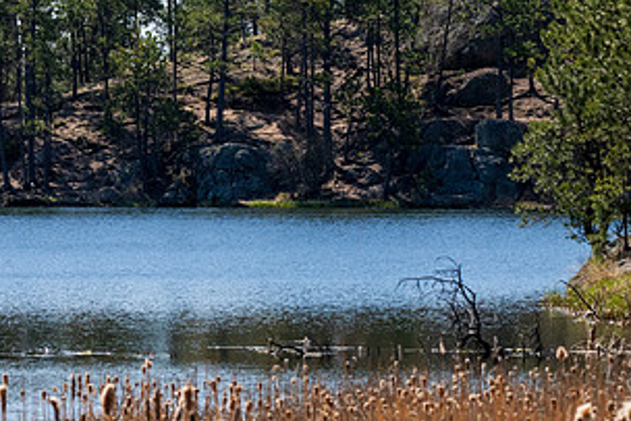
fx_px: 6506
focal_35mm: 371
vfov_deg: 3.7
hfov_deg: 5.5
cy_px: 202
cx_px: 56
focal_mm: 180
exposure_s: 1/1250
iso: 720
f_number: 9
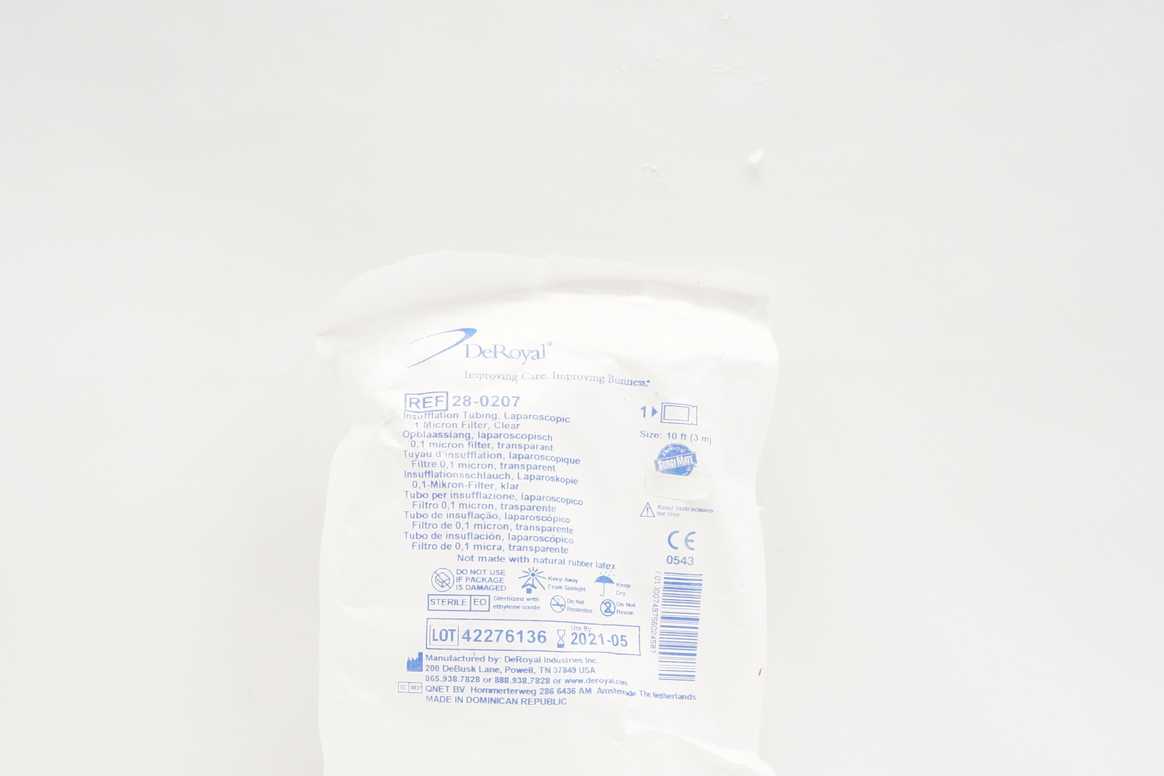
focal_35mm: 46
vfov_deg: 28.5
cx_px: 523
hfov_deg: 42.7
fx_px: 1487
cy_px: 633
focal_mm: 18
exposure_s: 1/125
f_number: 5.6
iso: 800
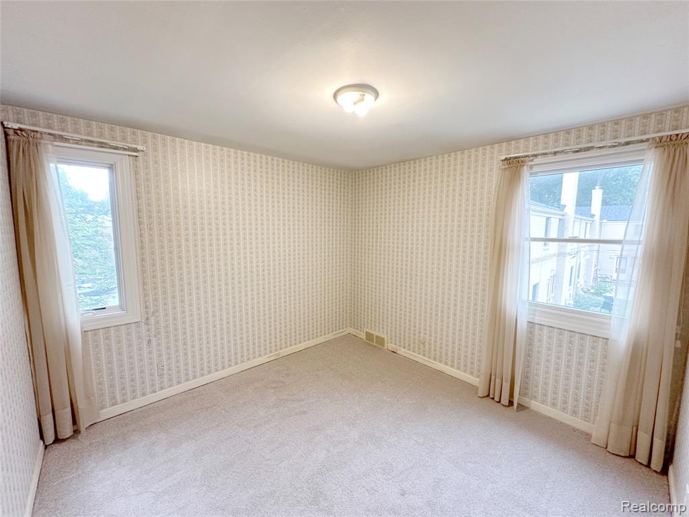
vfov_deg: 85.7
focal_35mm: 14
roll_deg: -0.3
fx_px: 279
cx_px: 344
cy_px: 258
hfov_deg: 102.1
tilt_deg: -5.5
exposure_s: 1/60
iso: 200
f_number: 2.2
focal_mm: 2.22
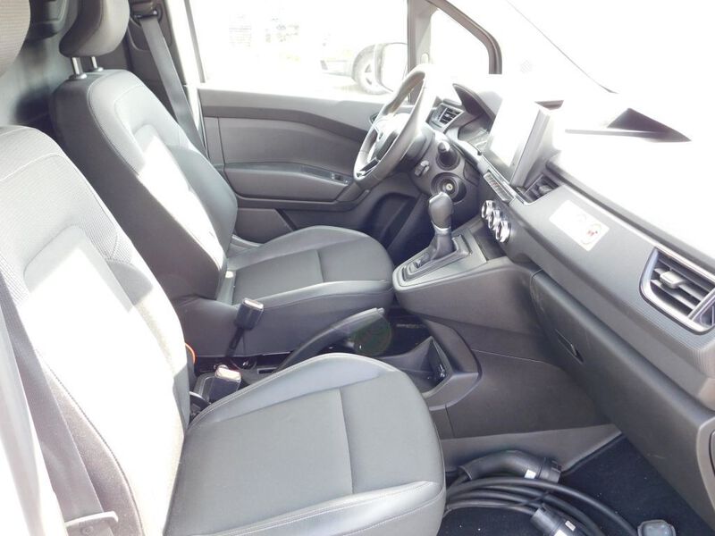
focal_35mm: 30
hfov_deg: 60.0
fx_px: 620
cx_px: 358
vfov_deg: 46.8
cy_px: 268
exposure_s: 1/30
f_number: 3.2
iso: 200
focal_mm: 5.3
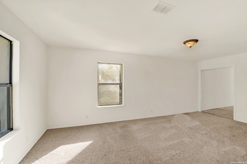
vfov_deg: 81.2
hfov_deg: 104.2
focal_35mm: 14
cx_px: 124
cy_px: 82
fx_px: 96
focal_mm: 14
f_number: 5
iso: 100
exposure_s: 1/80
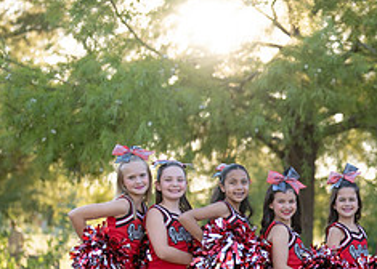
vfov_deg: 10.8
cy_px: 277
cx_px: 448
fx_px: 1414
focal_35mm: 132
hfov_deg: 14.7
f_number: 1.2
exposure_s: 1/1000
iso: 100
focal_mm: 50
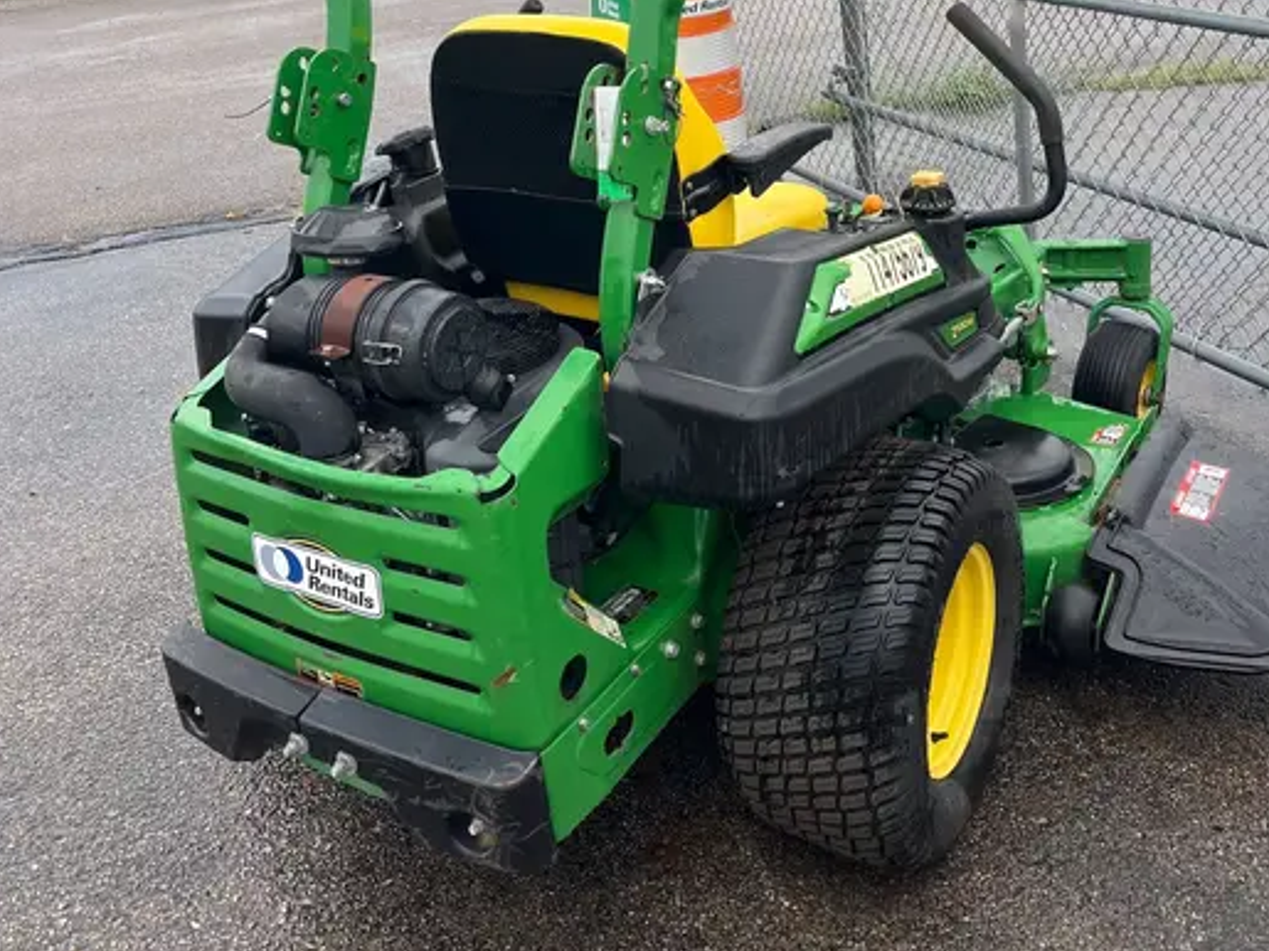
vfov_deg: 37.3
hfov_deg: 50.1
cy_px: 191
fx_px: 1356
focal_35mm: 37
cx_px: 665
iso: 50
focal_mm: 5.1
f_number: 1.6
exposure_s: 1/454
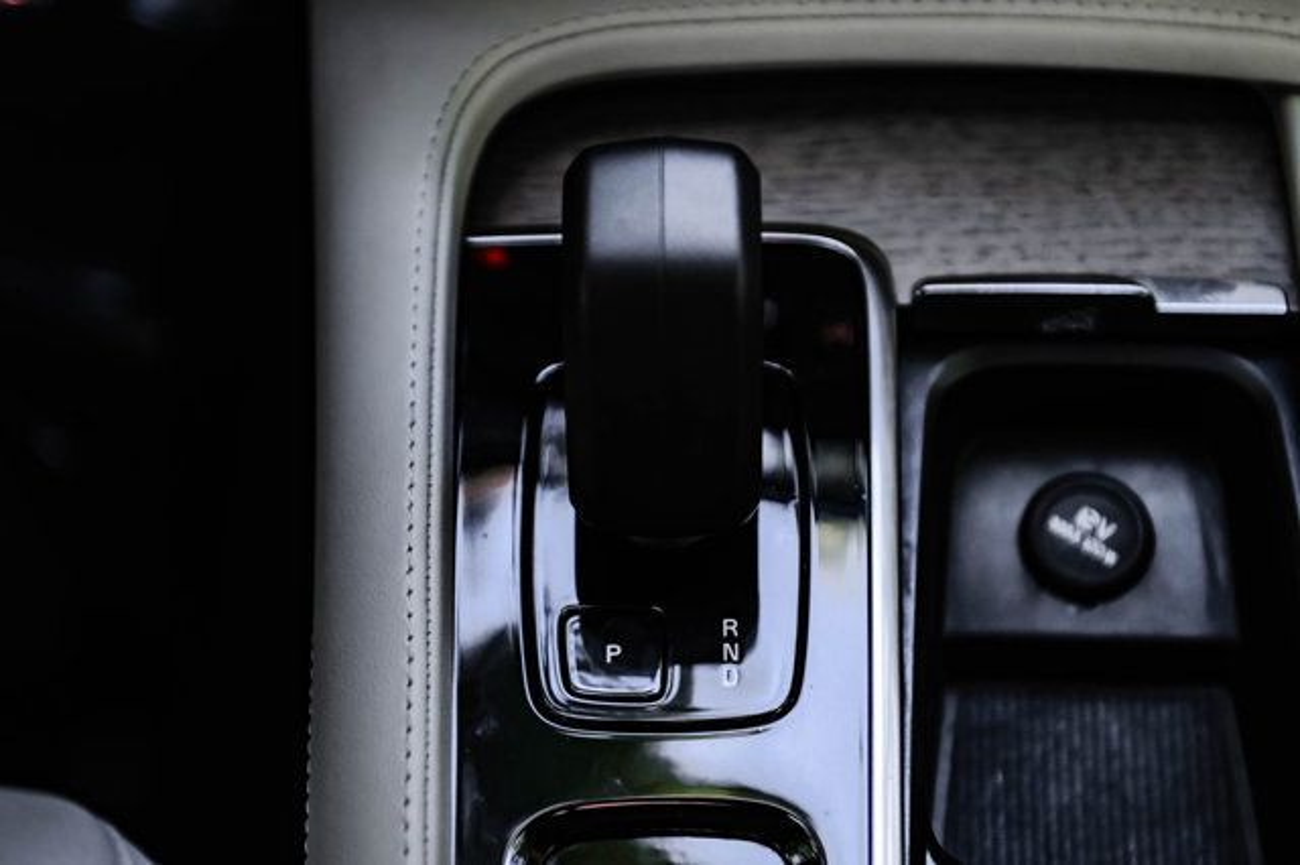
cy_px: 432
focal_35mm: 75
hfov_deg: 27.0
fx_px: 2707
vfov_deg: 18.2
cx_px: 650
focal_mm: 50
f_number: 2.8
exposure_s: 1/200
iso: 500
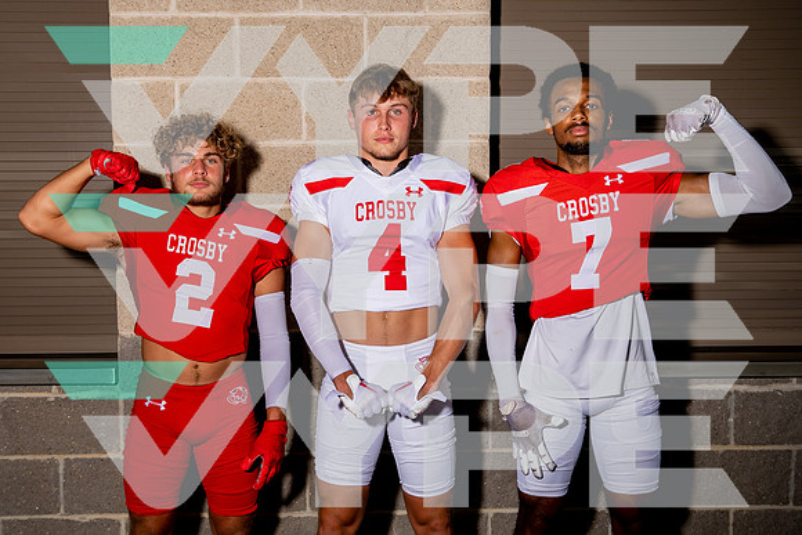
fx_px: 954
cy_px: 284
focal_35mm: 43
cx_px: 336
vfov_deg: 31.3
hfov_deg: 45.4
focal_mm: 35
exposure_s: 1/250
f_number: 6.3
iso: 100
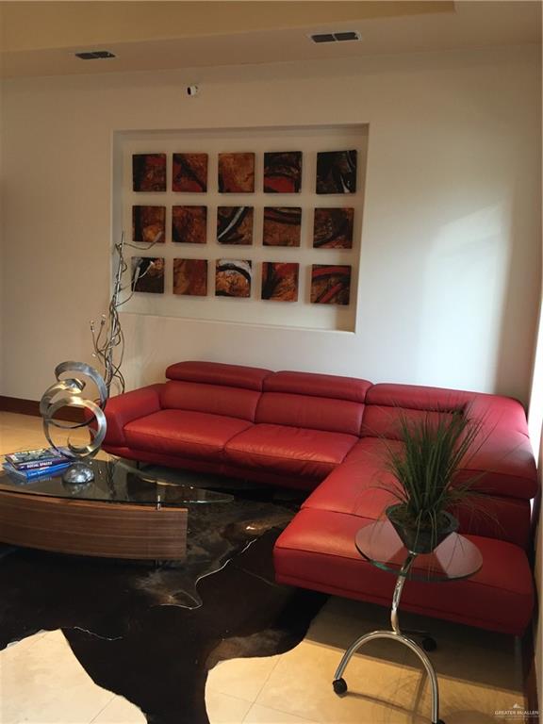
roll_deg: -2.0
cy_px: 362
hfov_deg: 48.2
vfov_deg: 61.7
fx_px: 607
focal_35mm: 29
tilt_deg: -8.8
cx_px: 272
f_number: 2.2
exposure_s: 1/30
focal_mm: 4.15
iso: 100
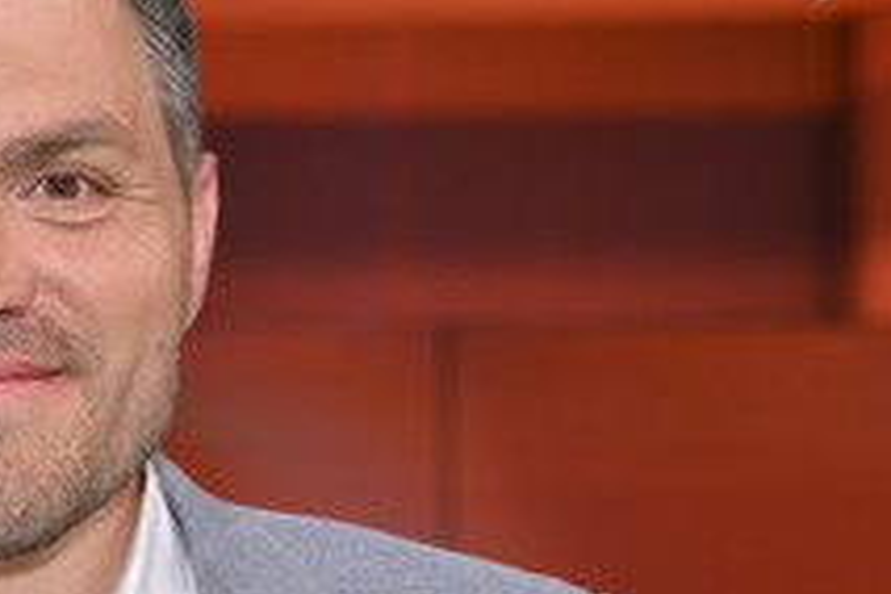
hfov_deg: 21.1
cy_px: 389
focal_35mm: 93
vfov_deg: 14.7
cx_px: -27
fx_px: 2302
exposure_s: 1/200
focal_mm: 44
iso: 500
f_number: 2.8
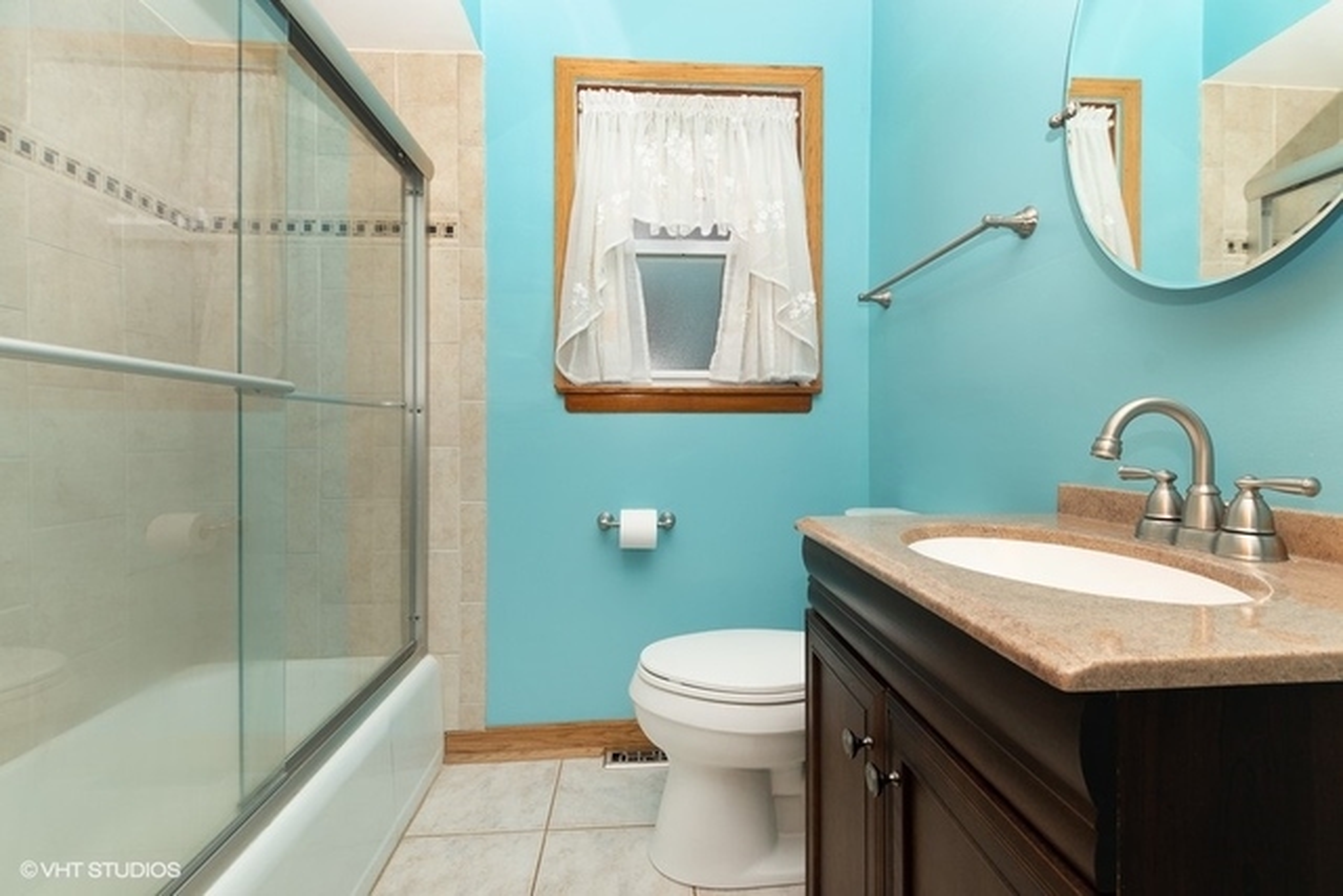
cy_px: 448
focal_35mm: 15
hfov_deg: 100.4
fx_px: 560
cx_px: 672
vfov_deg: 77.4
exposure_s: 1/200
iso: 200
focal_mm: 10
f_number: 7.1
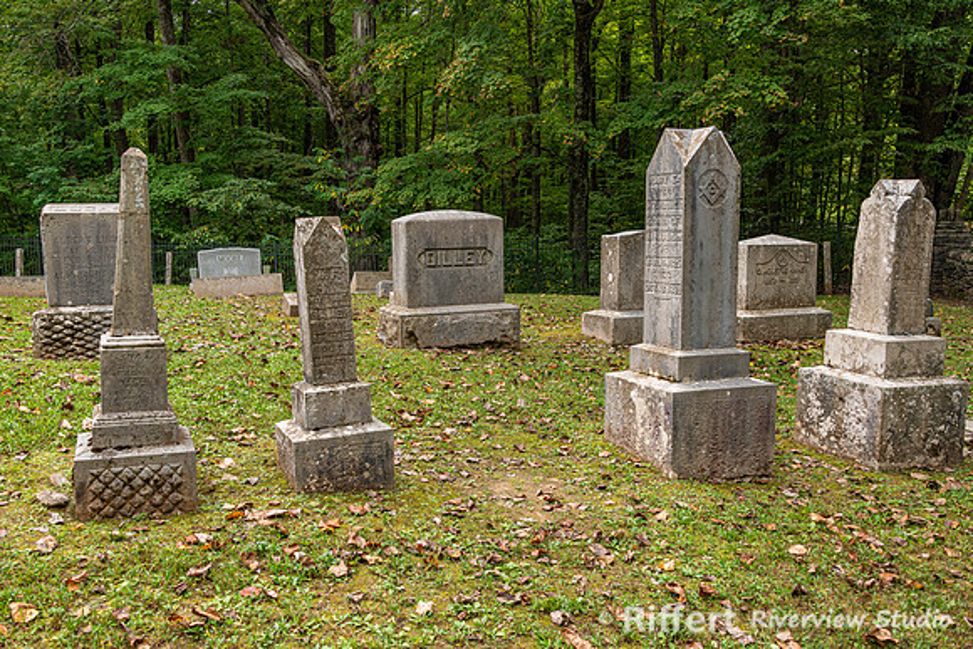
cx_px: 486
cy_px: 324
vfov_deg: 38.9
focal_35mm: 34
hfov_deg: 55.8
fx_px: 919
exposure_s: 1/80
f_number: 8
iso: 200
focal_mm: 34
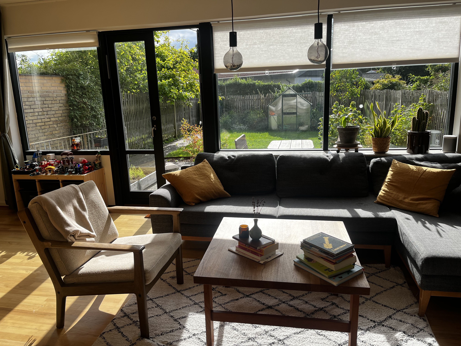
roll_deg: +2.4
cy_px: 173
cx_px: 230
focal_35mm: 26
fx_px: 346
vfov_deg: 53.1
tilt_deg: -13.2
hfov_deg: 67.3
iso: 50
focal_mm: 5.1
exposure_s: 1/1404
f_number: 1.6
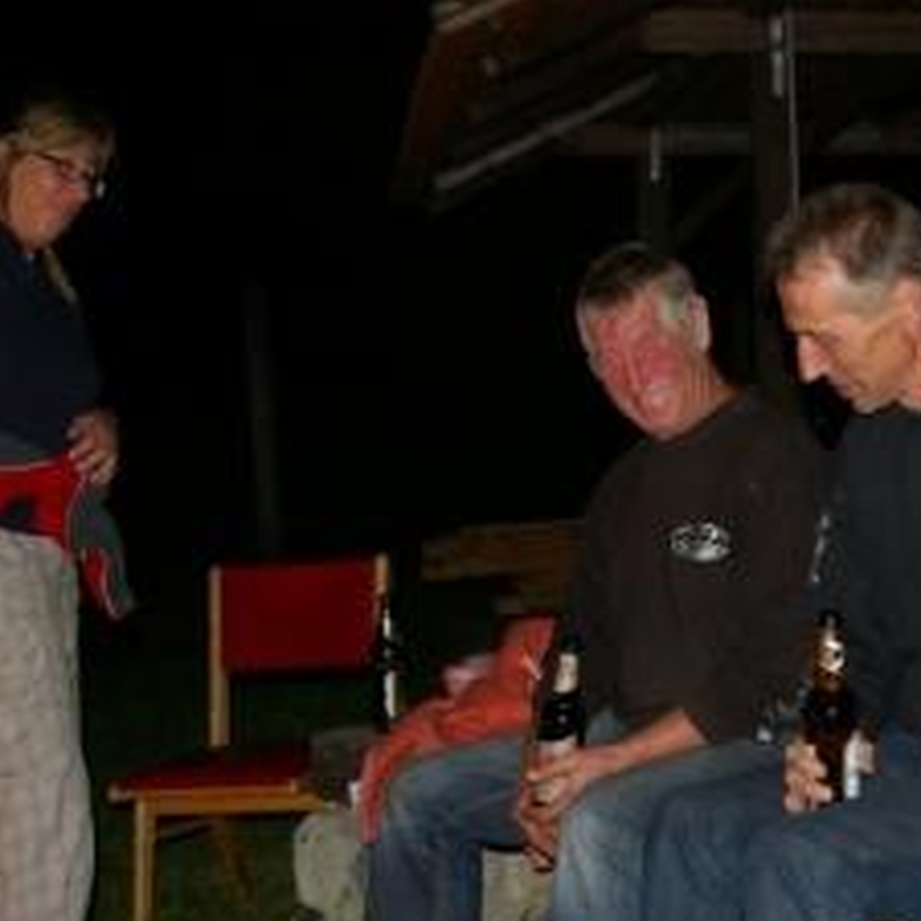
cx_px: 782
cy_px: 604
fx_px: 1987
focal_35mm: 66
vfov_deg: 26.0
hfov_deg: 25.5
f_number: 4
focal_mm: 26
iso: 200
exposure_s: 1/45
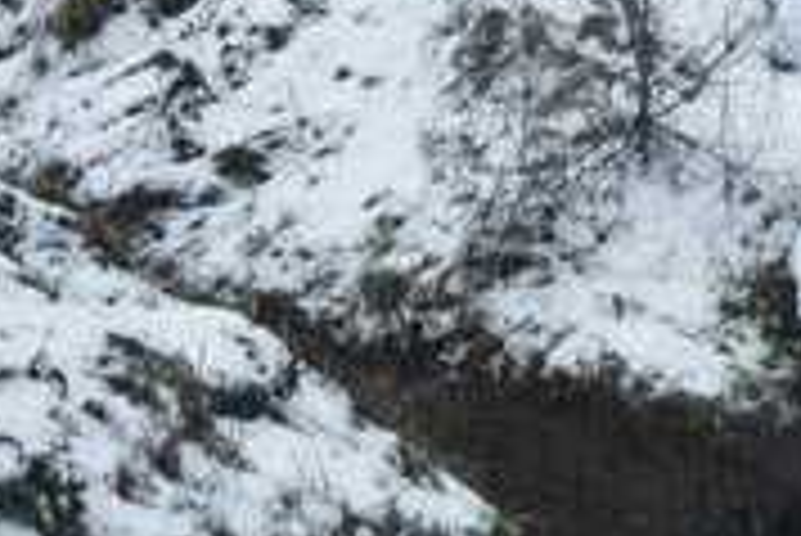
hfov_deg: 12.9
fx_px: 3496
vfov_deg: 8.7
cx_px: 792
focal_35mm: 157
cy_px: 101
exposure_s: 1/80
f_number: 2.8
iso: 250
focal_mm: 70
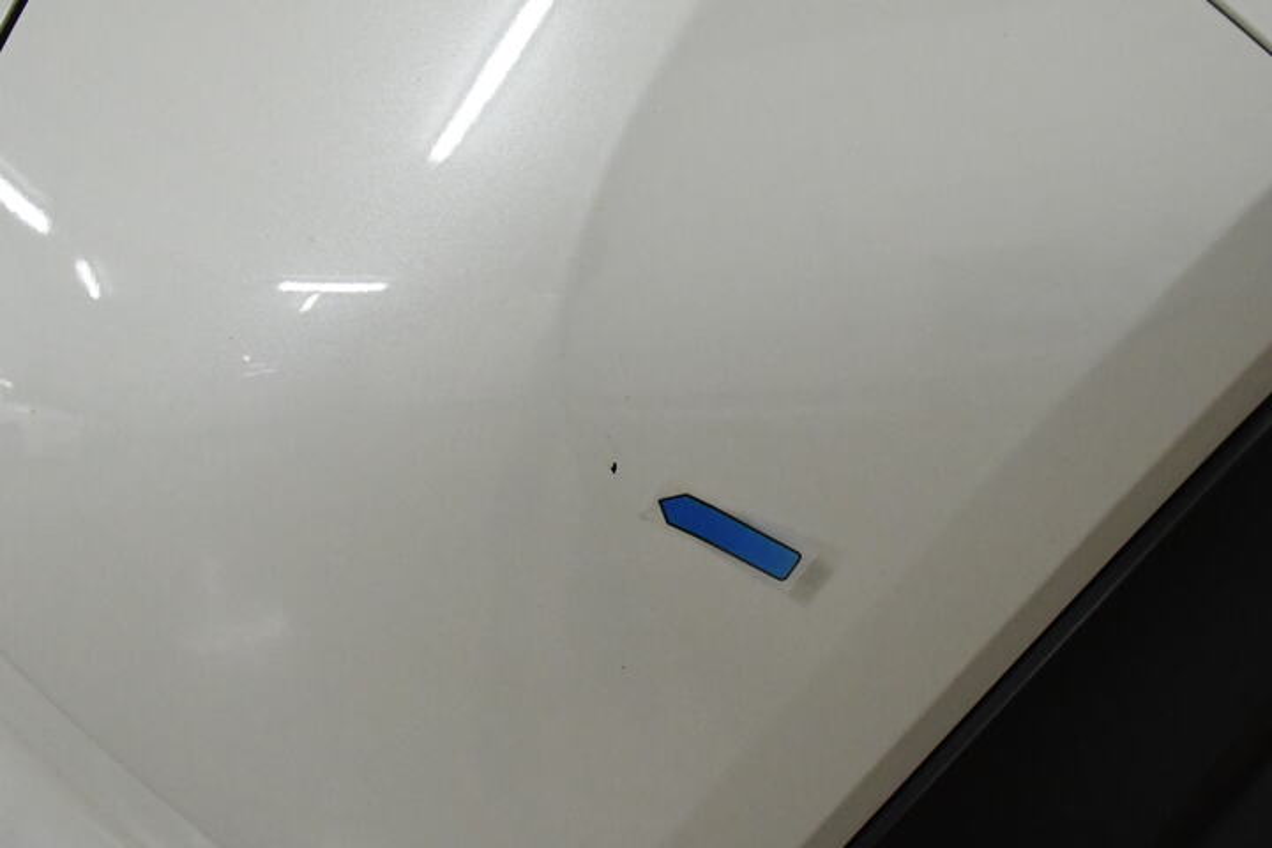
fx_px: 1272
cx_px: 636
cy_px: 424
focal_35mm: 36
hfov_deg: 53.1
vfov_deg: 36.9
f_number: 8
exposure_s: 1/250
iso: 10000
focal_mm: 18
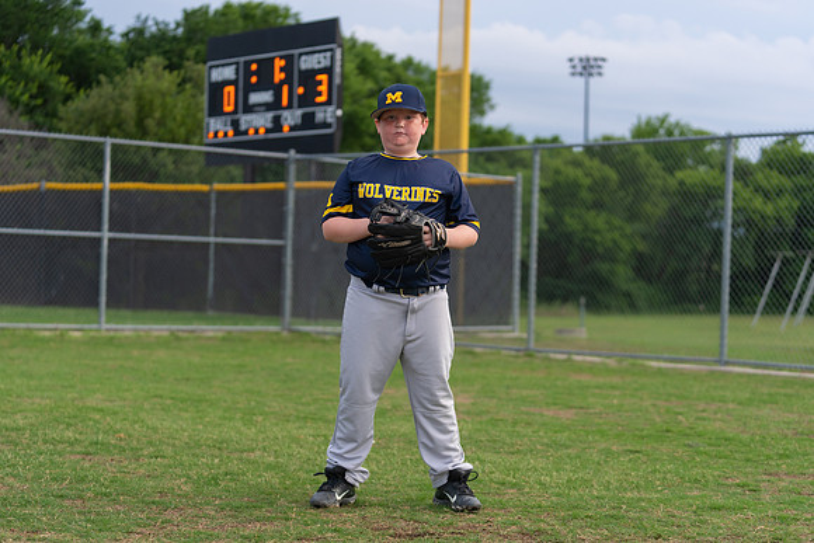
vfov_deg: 19.5
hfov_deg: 28.8
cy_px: 272
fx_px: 1583
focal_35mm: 70
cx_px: 407
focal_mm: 70
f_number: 2.8
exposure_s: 1/320
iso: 250
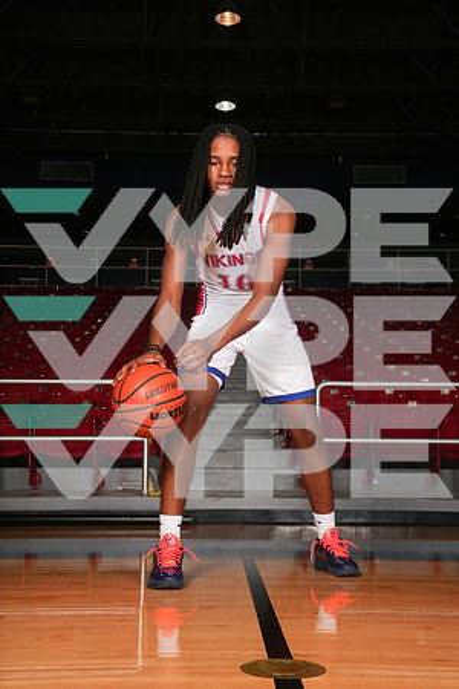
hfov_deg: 29.9
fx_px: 861
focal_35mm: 45
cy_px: 344
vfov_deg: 43.6
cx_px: 230
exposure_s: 1/200
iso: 400
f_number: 8
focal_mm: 45
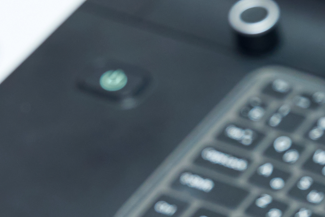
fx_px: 2940
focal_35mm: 326
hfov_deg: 6.3
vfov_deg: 4.2
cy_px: 171
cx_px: 130
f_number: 2.8
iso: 800
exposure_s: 1/250
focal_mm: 55.1
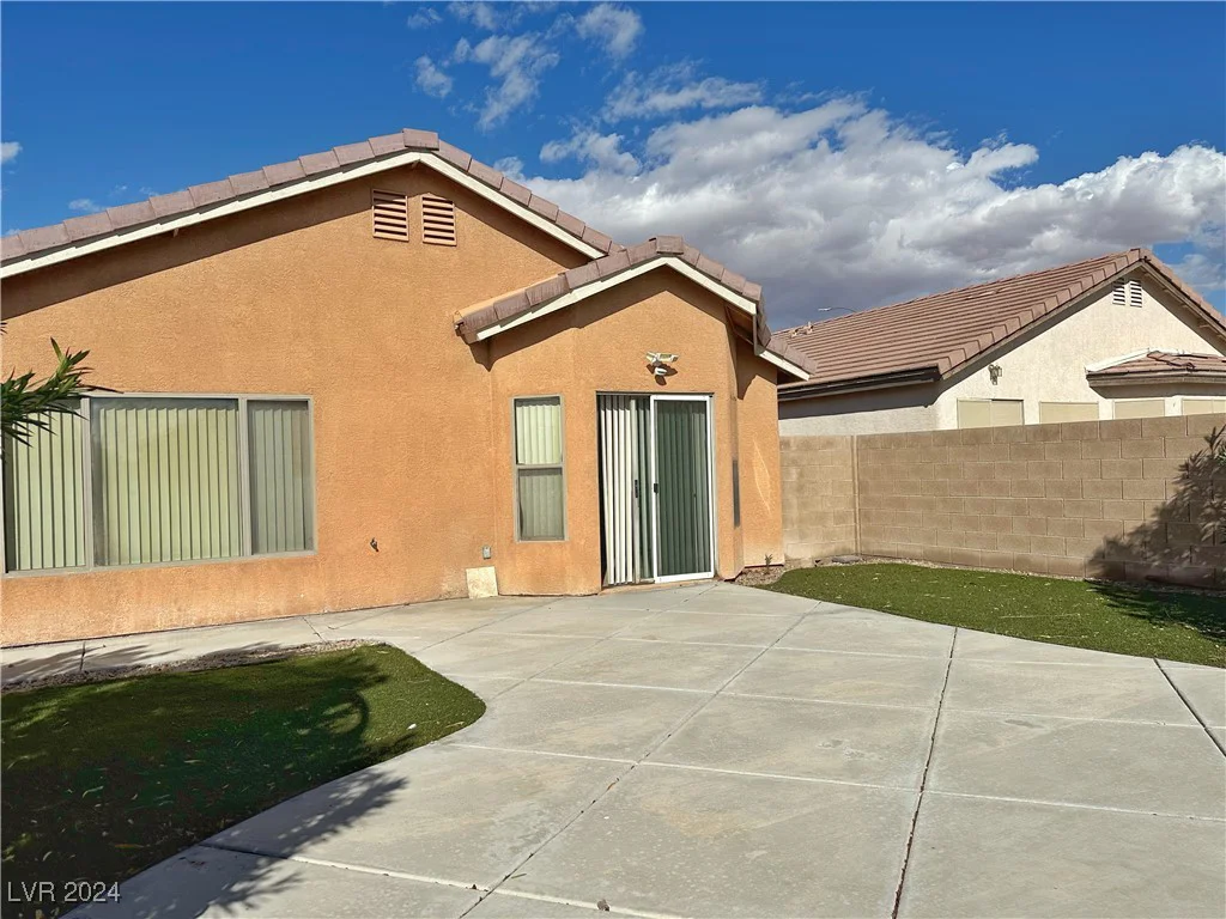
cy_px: 460
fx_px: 850
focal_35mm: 24
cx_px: 613
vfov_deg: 56.8
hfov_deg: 71.6
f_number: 1.78
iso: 80
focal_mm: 6.86
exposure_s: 1/12048
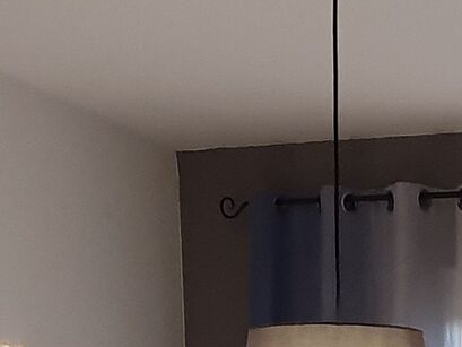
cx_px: 425
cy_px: 779
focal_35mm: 89
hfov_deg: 21.5
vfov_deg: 13.3
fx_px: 1188
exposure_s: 1/50
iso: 250
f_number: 2.2
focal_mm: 1.8
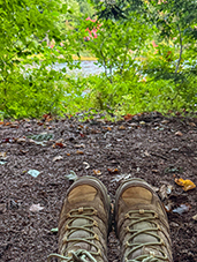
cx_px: 116
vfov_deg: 50.1
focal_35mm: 37
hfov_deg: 38.6
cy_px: 137
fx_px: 280
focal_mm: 6.76
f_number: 1.8
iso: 500
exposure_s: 1/60
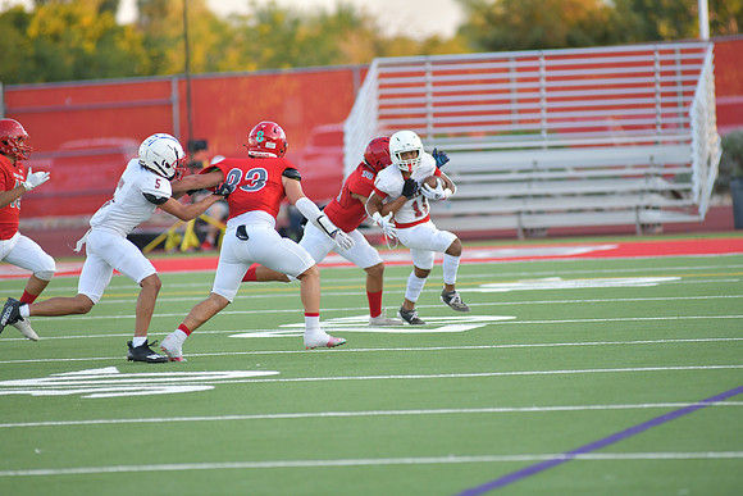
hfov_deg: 6.9
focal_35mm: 300
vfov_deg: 4.6
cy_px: 248
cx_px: 372
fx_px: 6193
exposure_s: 1/1250
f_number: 3.5
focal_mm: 300
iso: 1100
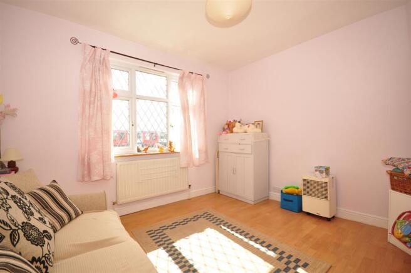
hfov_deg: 100.4
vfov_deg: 77.2
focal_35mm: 15
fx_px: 171
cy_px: 136
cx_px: 206
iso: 200
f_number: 5.6
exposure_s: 1/80
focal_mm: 10
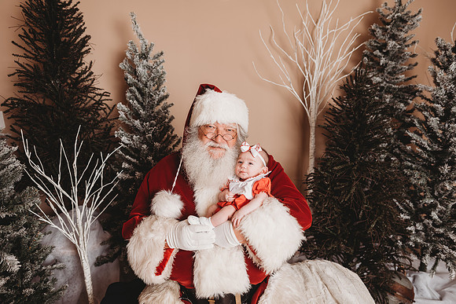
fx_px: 310
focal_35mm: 24
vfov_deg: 52.3
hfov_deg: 72.6
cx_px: 231
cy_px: 152
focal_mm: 24
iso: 100
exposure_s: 1/160
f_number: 3.2
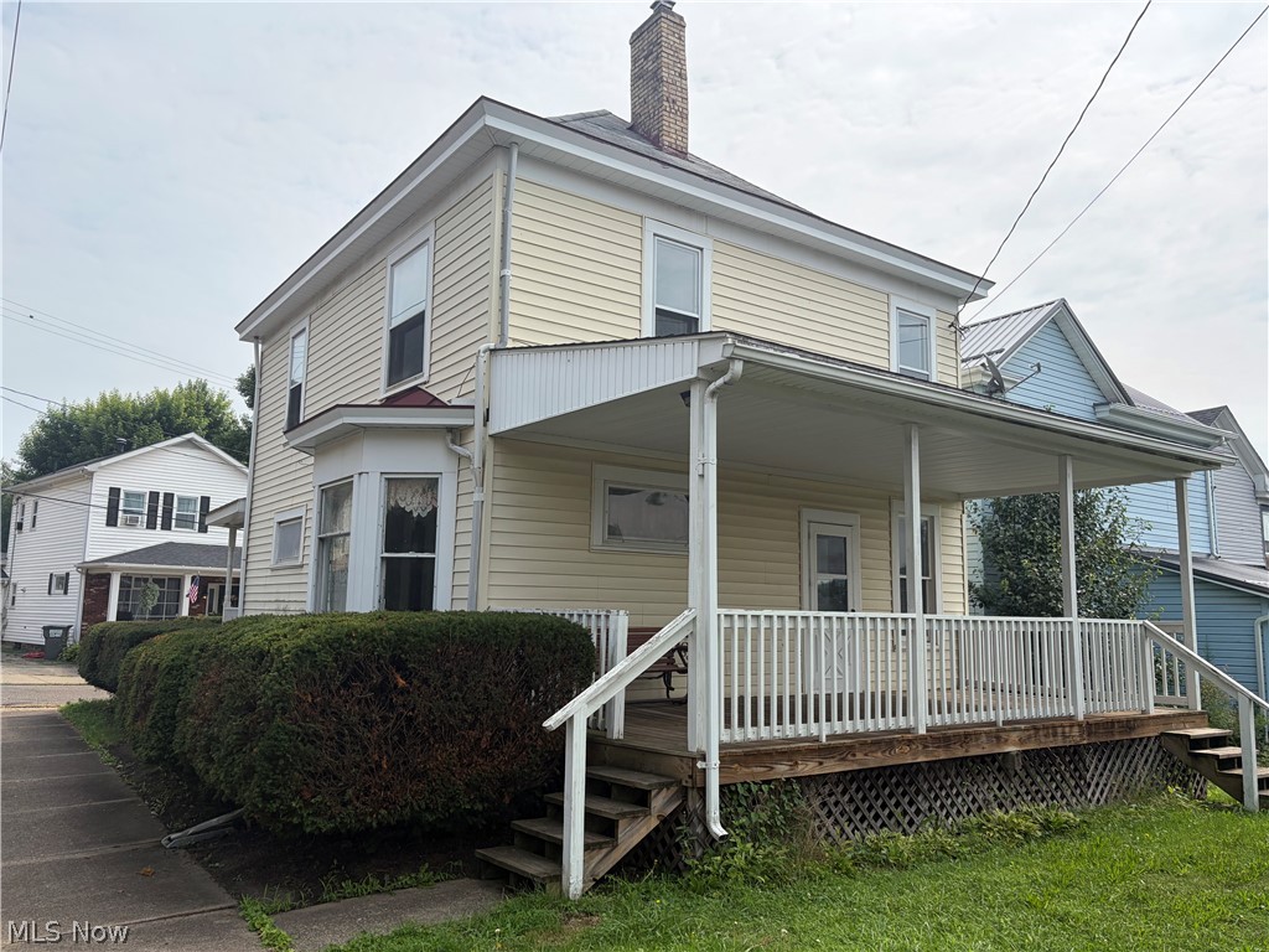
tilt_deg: +9.3
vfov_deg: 53.1
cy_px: 476
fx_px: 953
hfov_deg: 67.3
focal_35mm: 26
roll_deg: -0.5
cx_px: 634
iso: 50
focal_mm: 5.96
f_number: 1.6
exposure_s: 1/4329
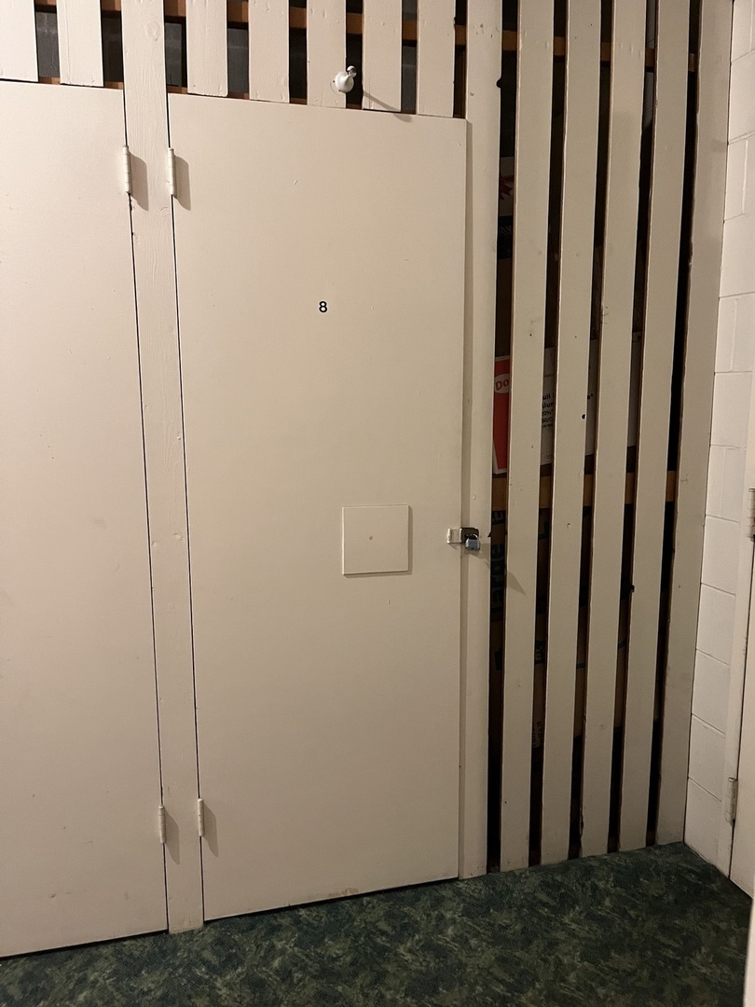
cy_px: 504
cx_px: 378
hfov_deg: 53.1
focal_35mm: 26
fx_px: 756
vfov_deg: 67.3
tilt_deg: -11.2
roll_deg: -1.1
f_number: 1.6
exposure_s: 1/40
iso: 500
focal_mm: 5.1
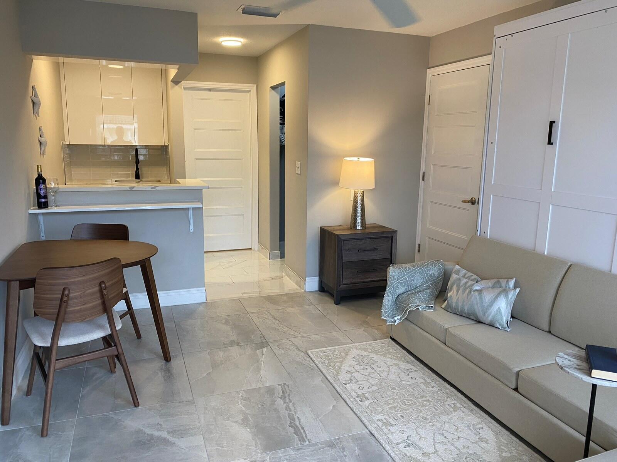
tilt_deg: -11.6
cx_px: 308
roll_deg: -0.8
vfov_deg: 53.1
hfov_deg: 67.3
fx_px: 463
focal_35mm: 26
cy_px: 231
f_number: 1.8
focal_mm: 4.25
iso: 80
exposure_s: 1/60
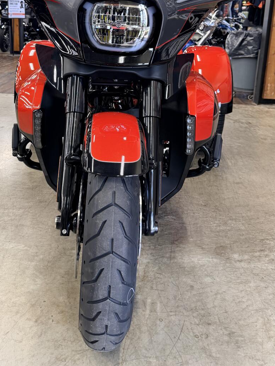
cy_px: 104
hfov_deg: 40.5
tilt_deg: -13.7
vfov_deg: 51.0
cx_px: 114
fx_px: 371
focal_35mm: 35
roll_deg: -2.0
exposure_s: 1/60
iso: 250
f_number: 1.78
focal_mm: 6.76
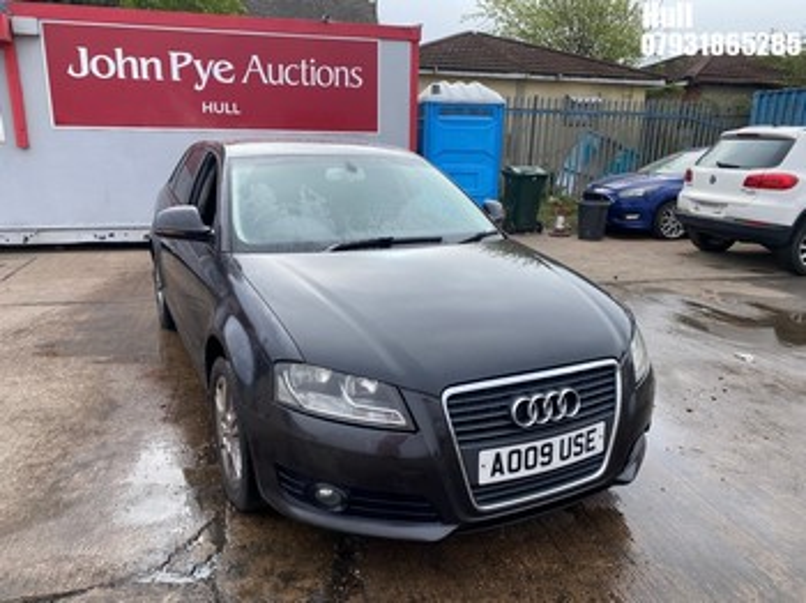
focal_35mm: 26
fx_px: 605
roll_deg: -1.7
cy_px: 302
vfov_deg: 53.0
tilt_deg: -15.5
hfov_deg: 67.3
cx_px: 403
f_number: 1.8
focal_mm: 4.25
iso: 32
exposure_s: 1/839
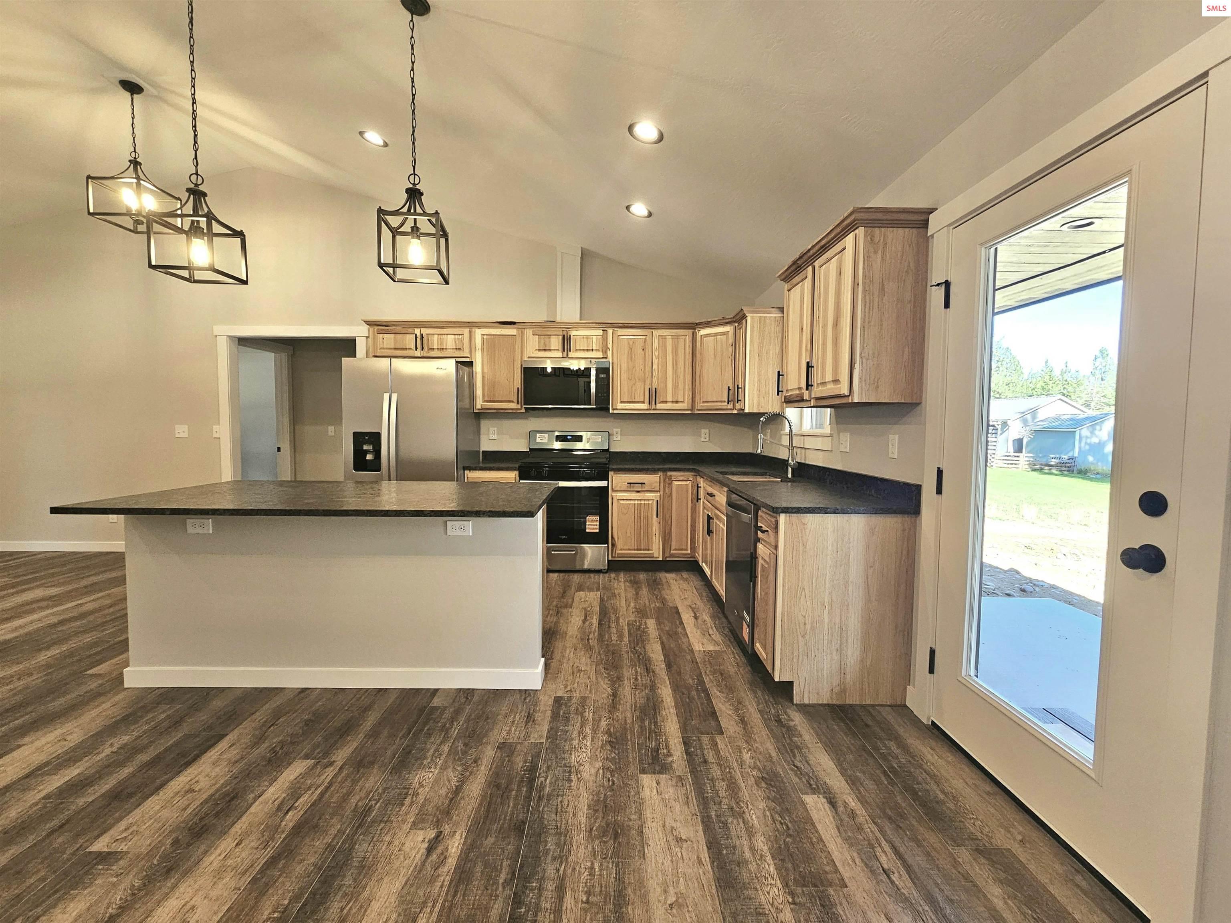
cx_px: 616
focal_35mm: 13
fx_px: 462
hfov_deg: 106.2
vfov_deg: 89.9
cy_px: 462
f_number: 2.2
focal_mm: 2.2
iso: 100
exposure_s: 1/60.2
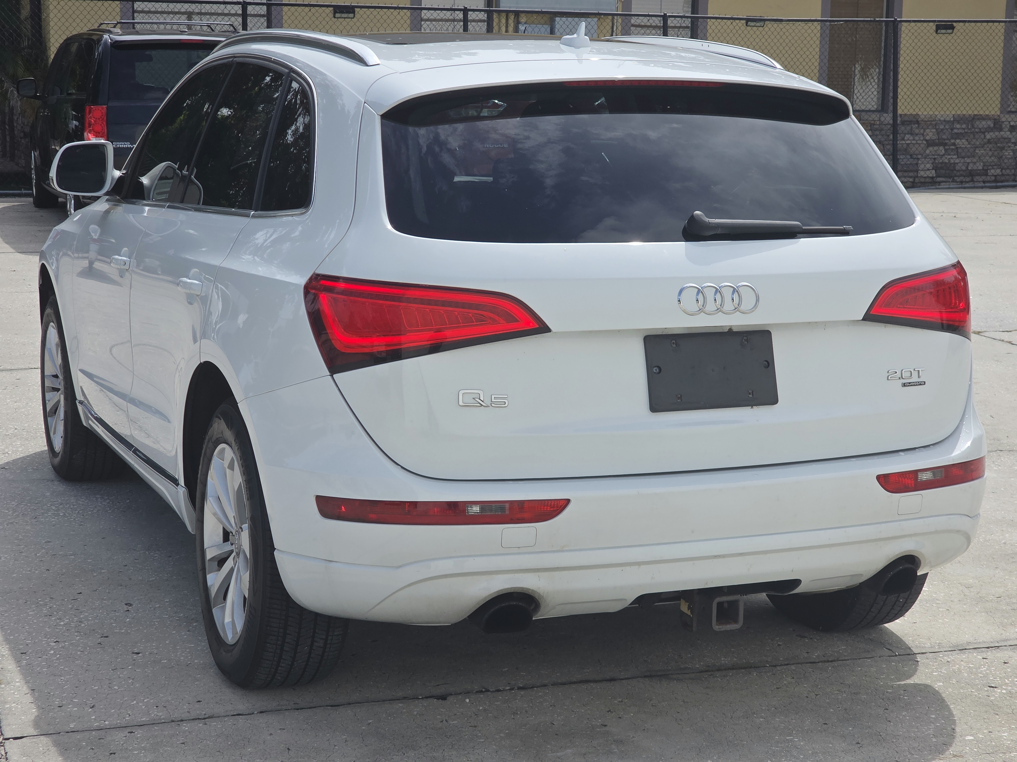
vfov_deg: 21.3
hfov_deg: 28.2
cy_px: 381
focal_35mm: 69
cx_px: 508
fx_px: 2027
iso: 50
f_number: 2.4
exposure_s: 1/2327
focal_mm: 7.9
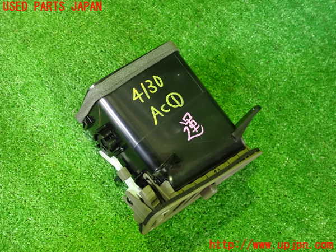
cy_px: 126
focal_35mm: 30
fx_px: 291
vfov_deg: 46.8
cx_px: 168
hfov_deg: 60.0
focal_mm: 5.4
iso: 1250
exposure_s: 1/40
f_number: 2.3
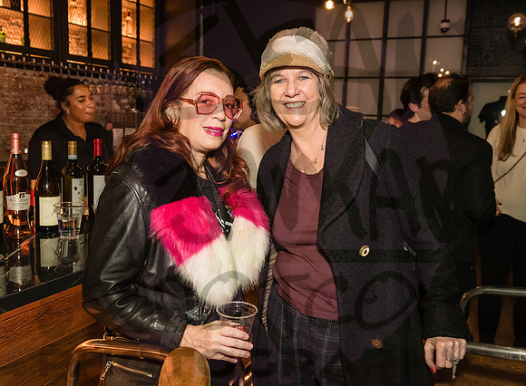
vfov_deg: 42.4
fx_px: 499
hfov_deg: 55.6
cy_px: 193
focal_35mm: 33
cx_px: 260
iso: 6400
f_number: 4.5
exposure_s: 1/100
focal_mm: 31
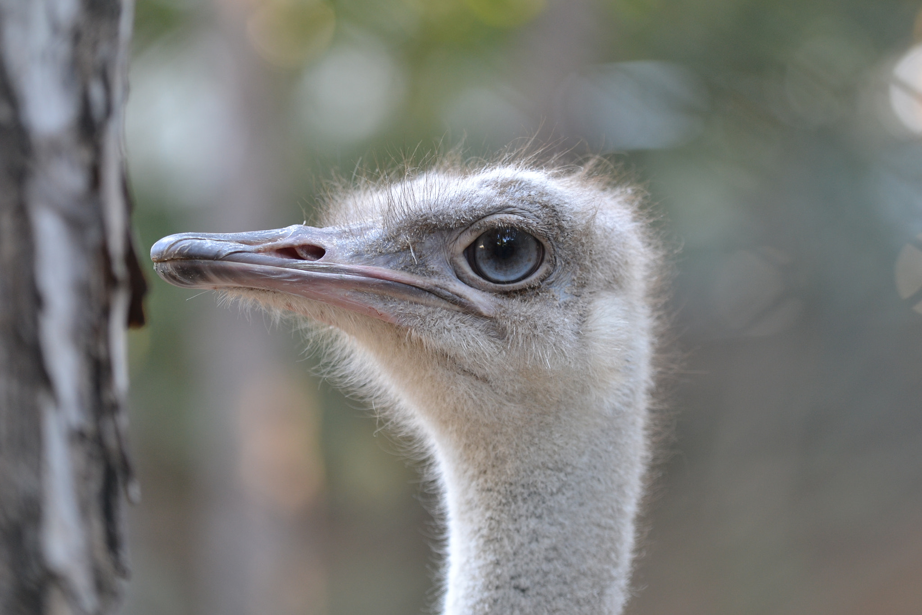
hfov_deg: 11.2
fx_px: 4686
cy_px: 308
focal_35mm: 183
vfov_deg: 7.5
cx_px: 461
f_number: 2.8
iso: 400
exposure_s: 1/80
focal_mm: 122
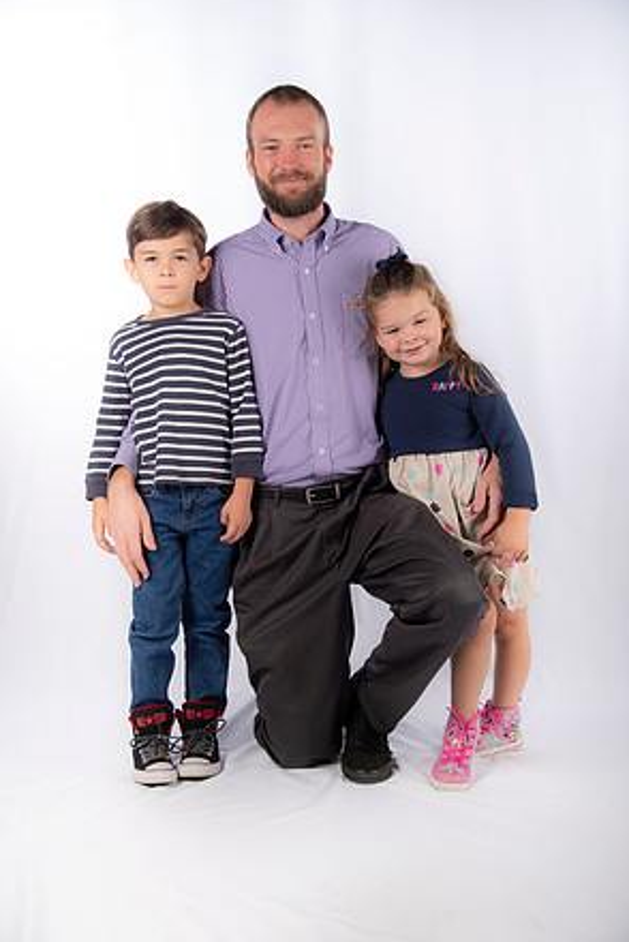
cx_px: 318
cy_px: 467
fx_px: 1282
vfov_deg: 40.3
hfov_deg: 27.6
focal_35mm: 49
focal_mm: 48
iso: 100
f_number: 5.6
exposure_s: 1/200
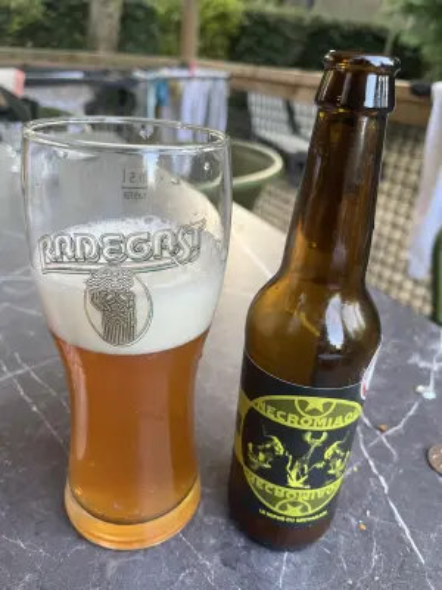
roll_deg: -4.6
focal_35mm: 26
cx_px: 221
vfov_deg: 67.3
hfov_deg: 53.1
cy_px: 295
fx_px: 443
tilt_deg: -27.7
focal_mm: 5.1
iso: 64
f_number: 1.6
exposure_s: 1/122
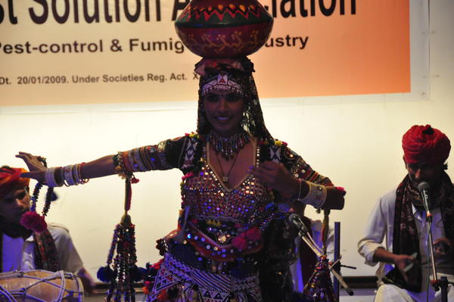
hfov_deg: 16.7
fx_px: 1550
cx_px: 227
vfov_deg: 11.1
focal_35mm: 123
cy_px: 151
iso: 2000
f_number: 5
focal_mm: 82
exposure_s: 1/60
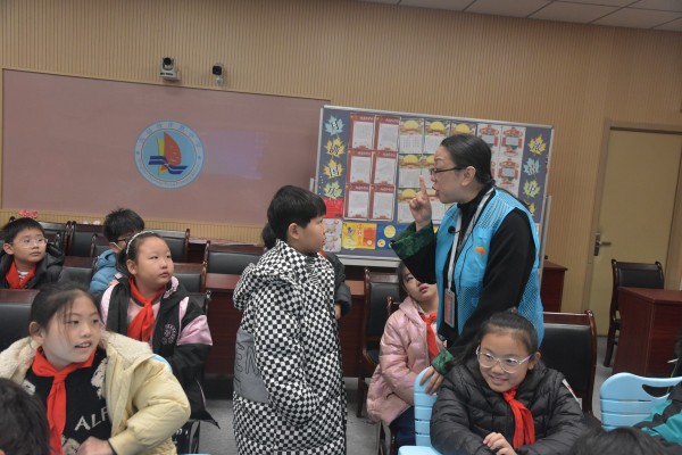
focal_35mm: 34
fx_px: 644
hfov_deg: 55.8
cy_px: 228
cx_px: 341
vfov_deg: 38.9
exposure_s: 1/160
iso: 4500
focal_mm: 34
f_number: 6.3
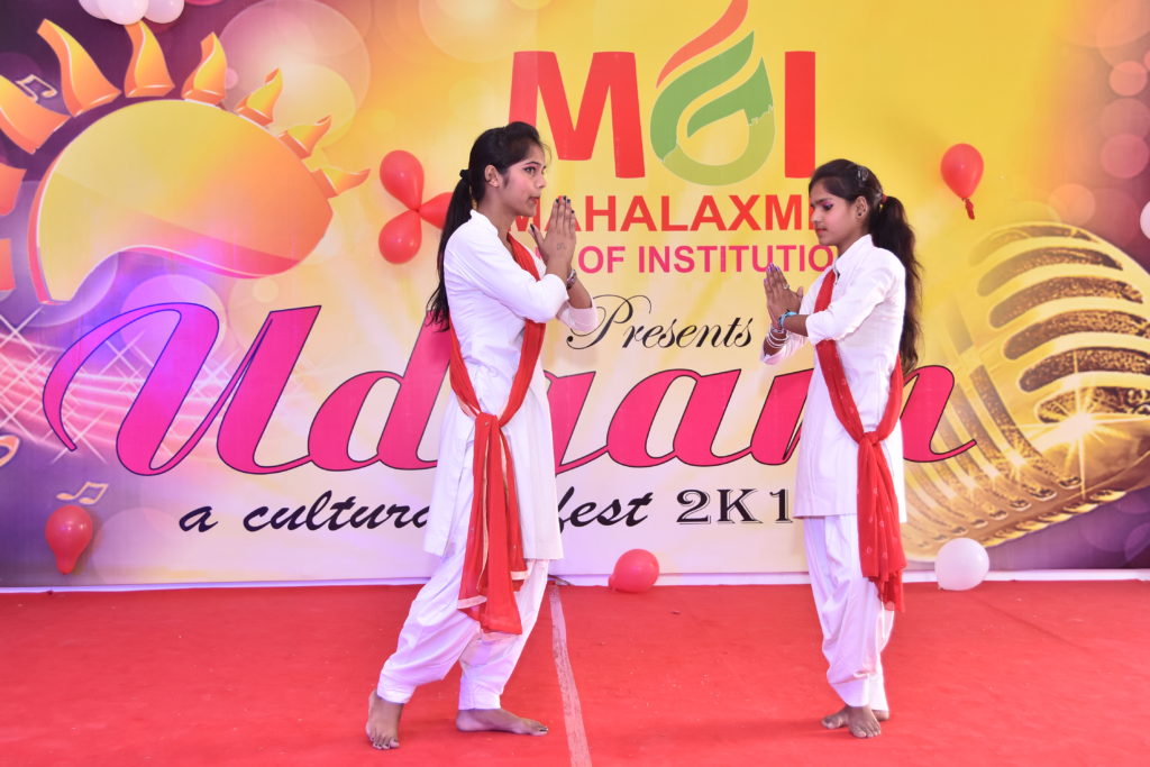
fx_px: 1390
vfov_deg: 30.9
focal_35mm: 44
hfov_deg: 45.0
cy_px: 384
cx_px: 575
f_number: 5
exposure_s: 1/160
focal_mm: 29
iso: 640
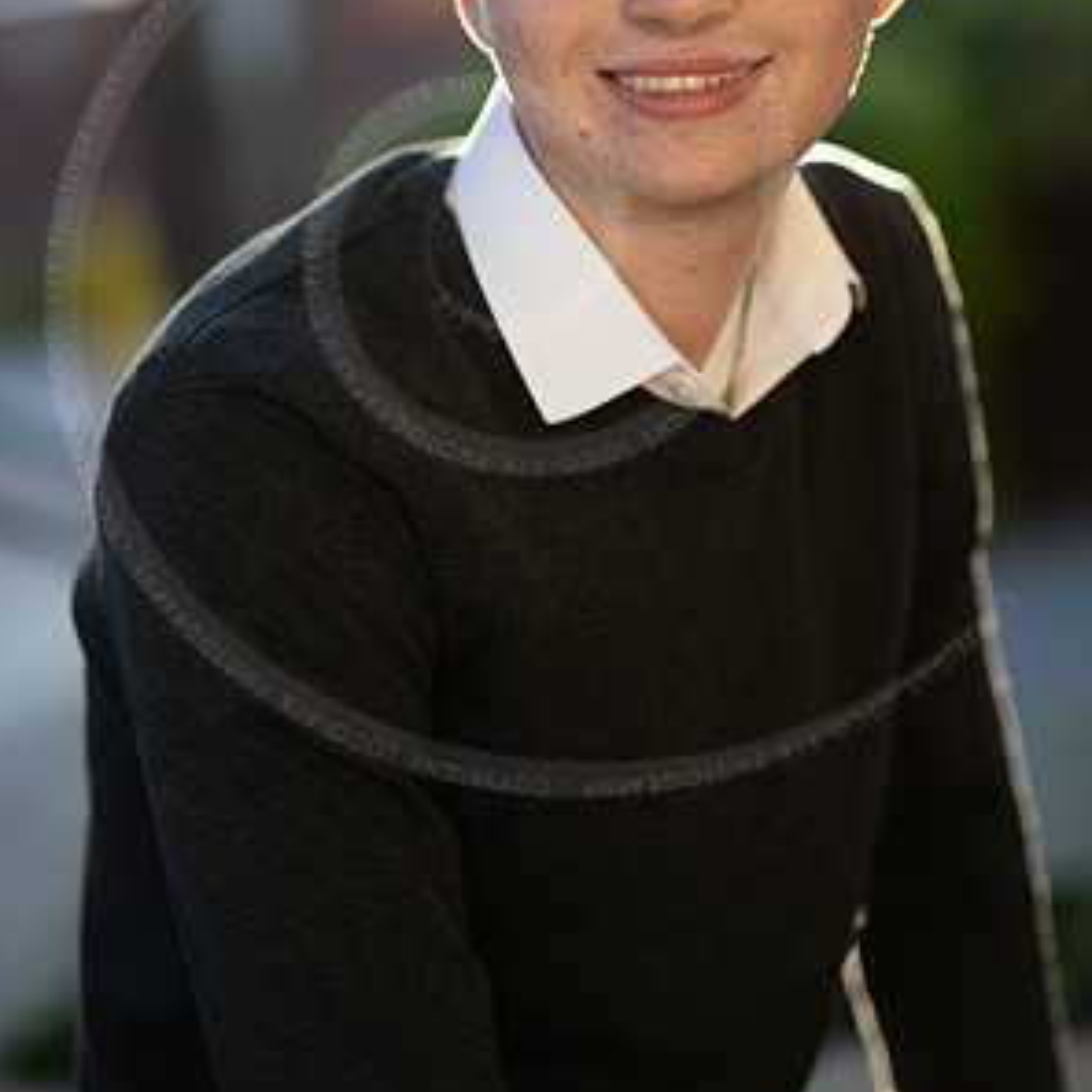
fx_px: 3926
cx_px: 542
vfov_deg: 15.8
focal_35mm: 110
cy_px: 317
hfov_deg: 15.8
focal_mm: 85
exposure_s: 1/640
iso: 200
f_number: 1.8
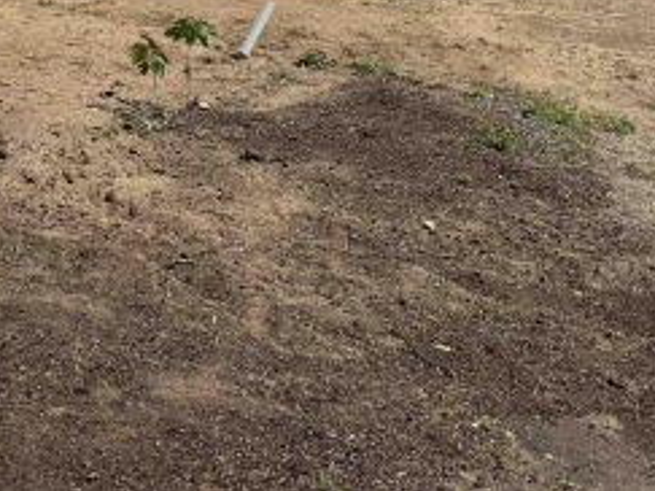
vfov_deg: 20.1
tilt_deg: +0.0
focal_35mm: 66
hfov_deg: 26.3
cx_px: -120
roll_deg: +1.6
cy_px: -178
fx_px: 1248
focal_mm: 6.76
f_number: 1.78
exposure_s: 1/6711
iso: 80
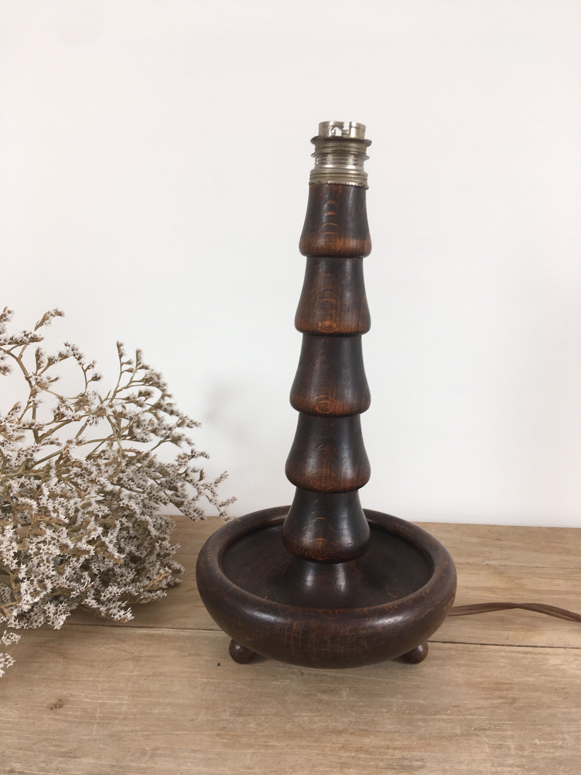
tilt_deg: -12.6
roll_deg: -0.7
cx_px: 290
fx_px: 649
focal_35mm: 29
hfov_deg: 48.2
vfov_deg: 61.7
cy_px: 388
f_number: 2.2
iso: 25
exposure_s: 1/50
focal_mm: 4.15
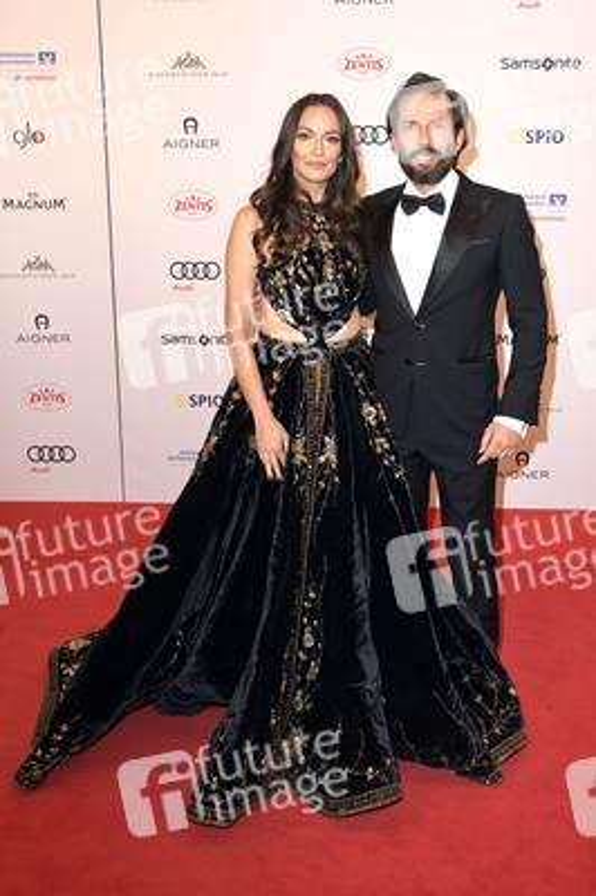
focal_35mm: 35
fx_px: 871
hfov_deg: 37.8
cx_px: 298
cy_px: 448
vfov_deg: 54.5
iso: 400
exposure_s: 1/250
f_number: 6.3
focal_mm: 35
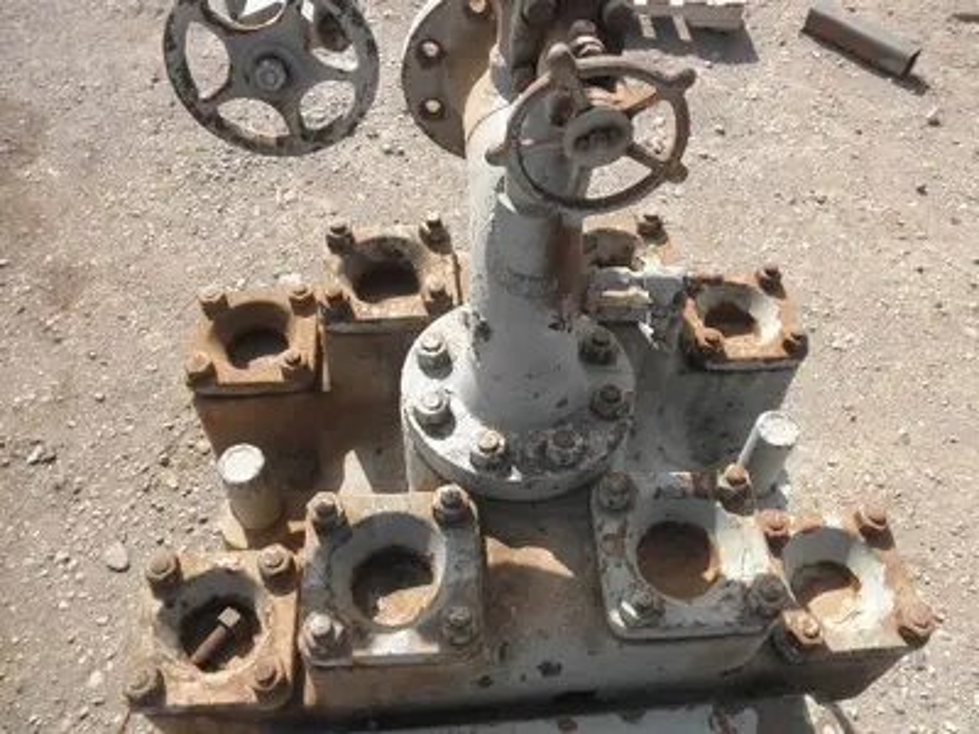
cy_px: 367
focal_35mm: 28
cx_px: 490
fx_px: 792
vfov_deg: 49.7
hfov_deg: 63.4
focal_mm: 5
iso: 64
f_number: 8.5
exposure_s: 1/80
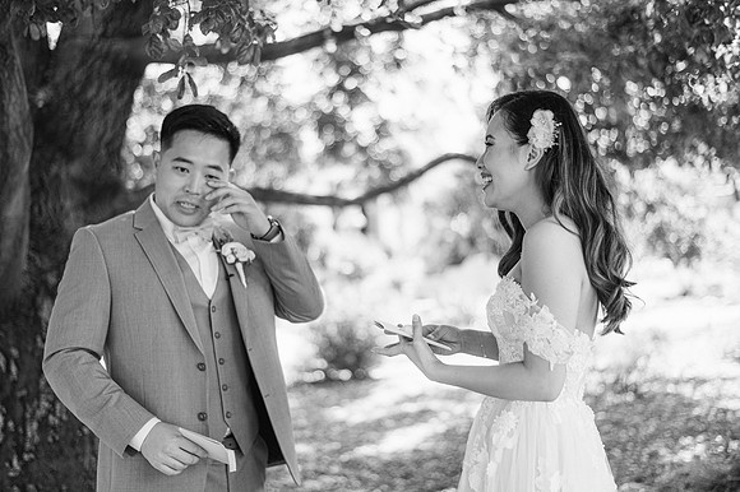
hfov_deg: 39.6
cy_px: 246
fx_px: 1027
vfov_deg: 27.0
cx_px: 370
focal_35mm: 50
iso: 100
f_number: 1.8
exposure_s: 1/2000
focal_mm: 50
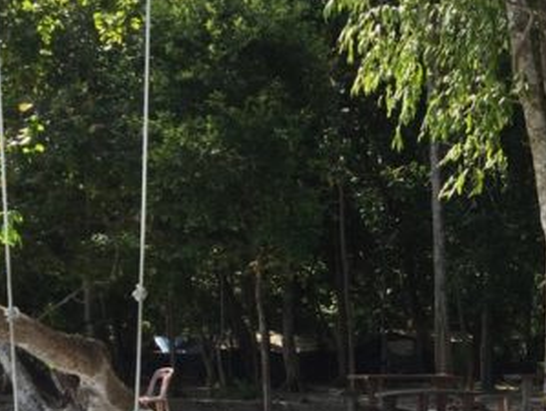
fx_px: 979
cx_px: 533
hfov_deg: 29.3
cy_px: 362
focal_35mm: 62
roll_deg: -0.2
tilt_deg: +1.0
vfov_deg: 23.2
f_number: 2.2
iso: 32
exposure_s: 1/444
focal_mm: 4.15
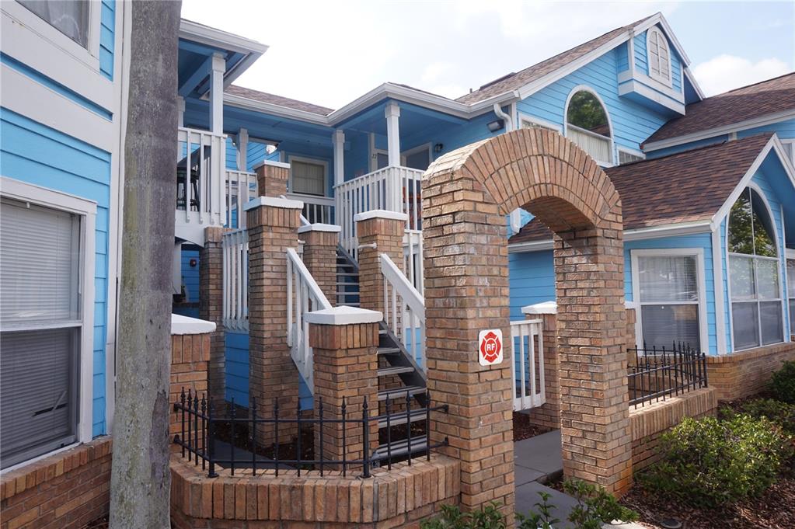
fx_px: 530
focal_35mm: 24
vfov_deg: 53.1
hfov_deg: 73.8
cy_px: 264
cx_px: 398
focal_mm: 16
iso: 100
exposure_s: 1/60
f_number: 10
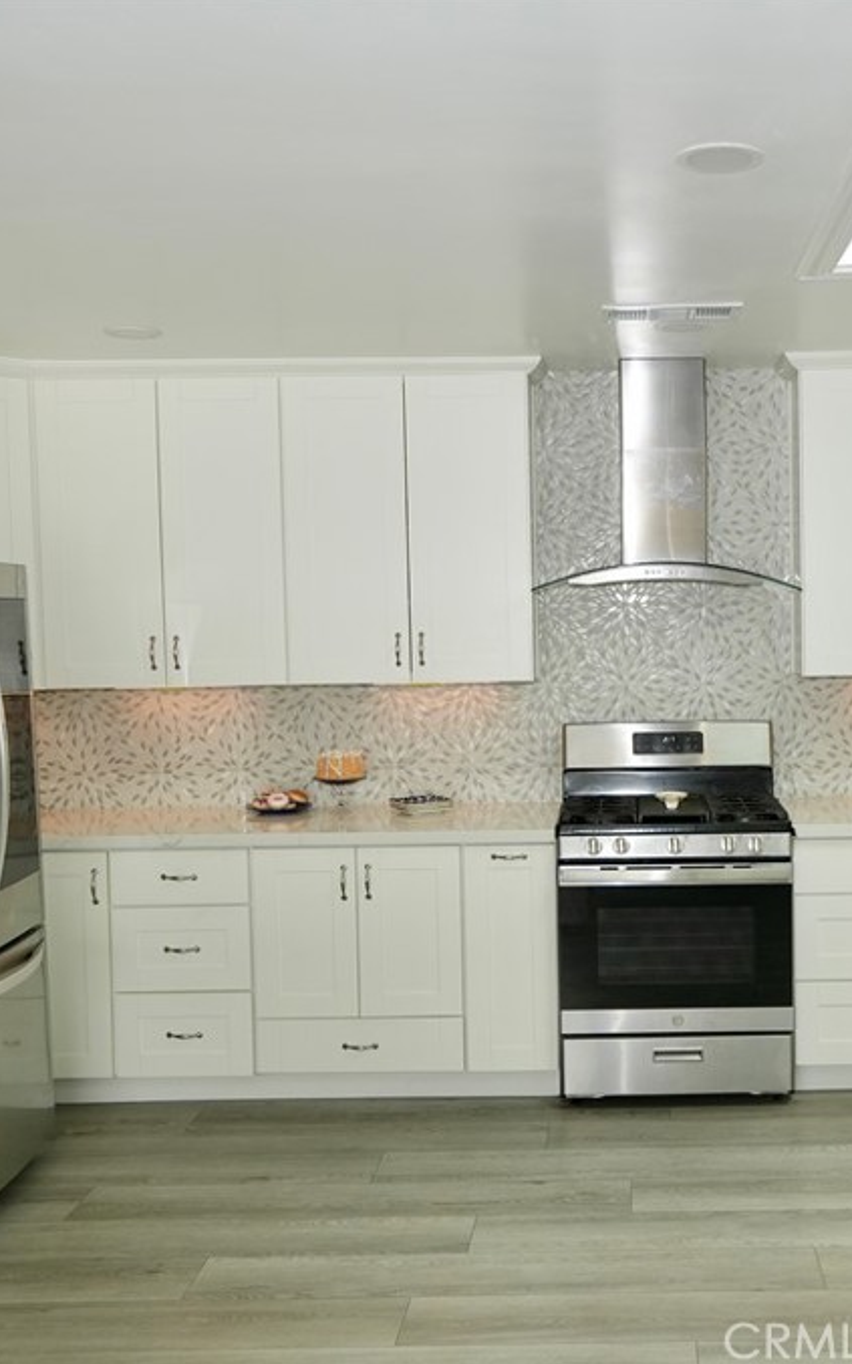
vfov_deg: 52.8
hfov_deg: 33.7
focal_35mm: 37
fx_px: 1375
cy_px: 682
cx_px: 636
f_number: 4
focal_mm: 16
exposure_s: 1/160
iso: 320
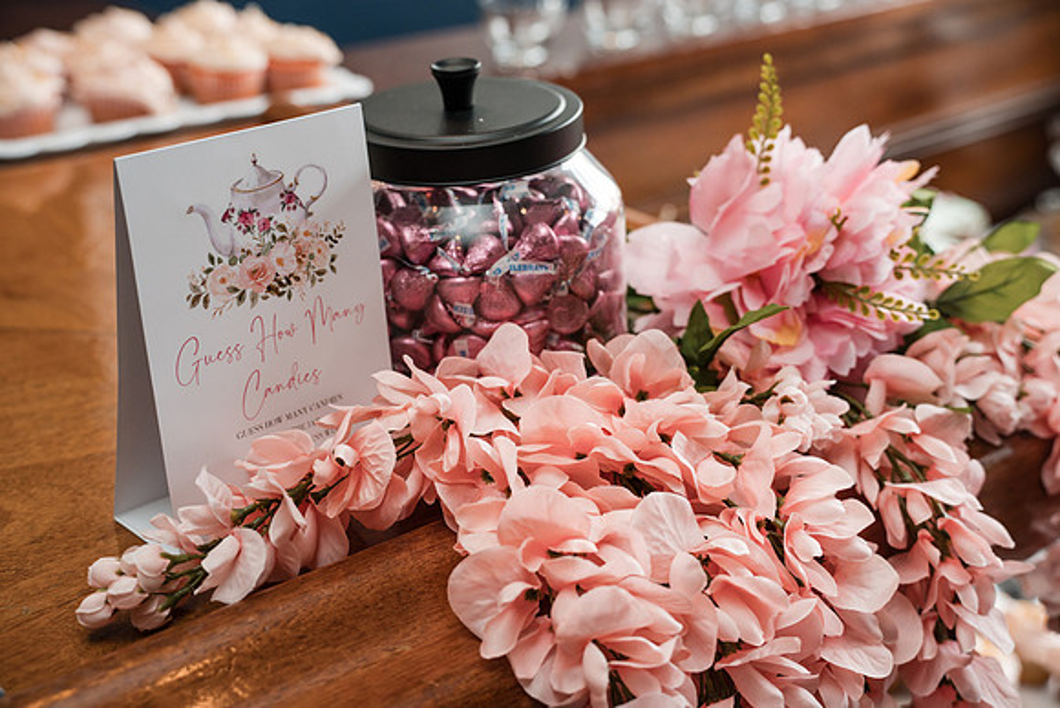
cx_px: 530
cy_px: 354
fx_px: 1502
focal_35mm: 51
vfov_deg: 26.5
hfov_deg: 38.9
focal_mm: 51
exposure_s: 1/250
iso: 1250
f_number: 4
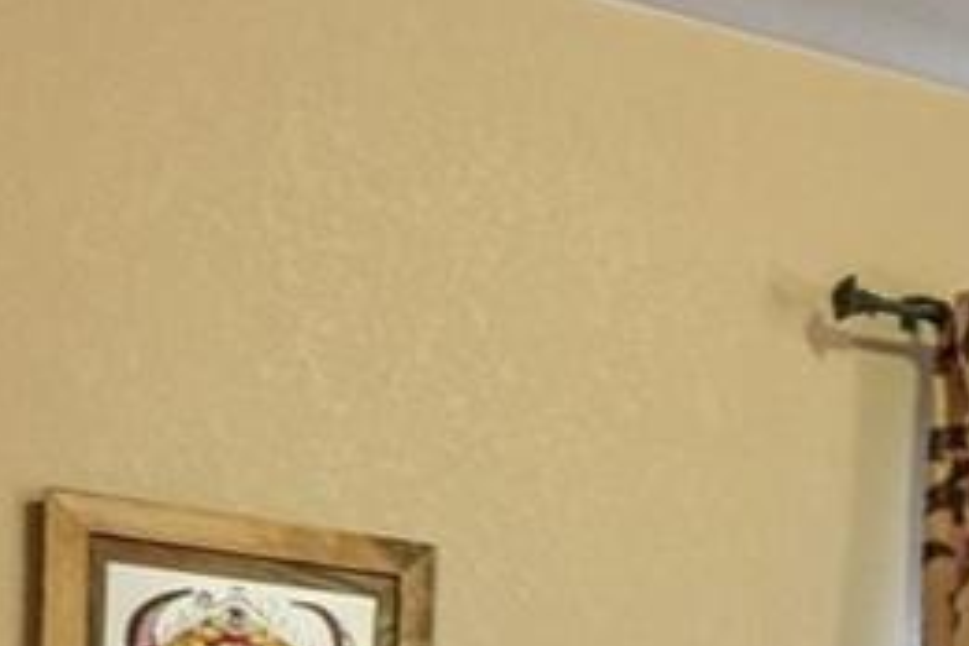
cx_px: 1634
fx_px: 2476
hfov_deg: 18.4
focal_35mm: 92
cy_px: 1199
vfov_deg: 13.2
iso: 400
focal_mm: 10
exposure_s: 1/5
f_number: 8
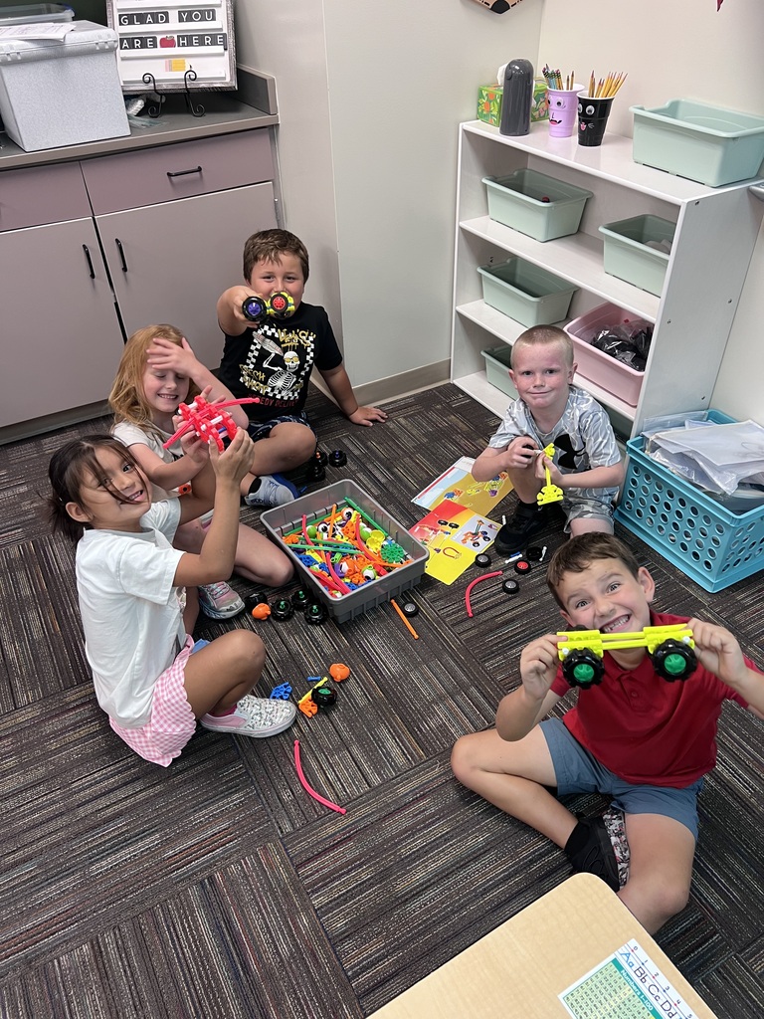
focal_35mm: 26
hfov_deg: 53.1
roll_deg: +3.1
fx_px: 765
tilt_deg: -38.2
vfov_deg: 67.3
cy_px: 510
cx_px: 382
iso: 80
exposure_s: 1/60
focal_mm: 5.7
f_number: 1.5
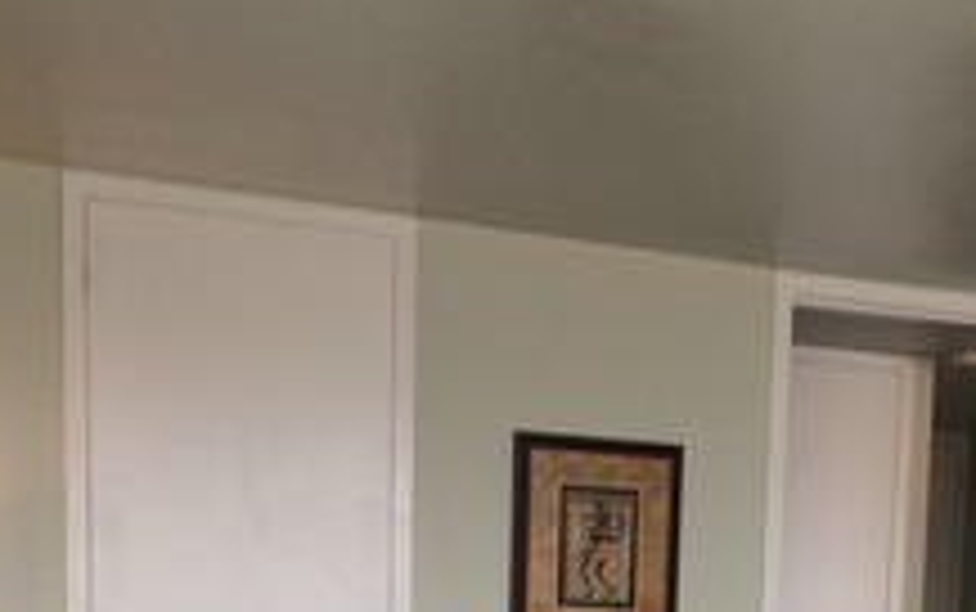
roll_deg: -1.0
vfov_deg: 17.5
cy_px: 886
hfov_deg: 29.6
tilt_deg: -11.7
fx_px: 1810
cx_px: 765
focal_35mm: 68
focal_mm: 4.15
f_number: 2.2
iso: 40
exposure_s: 1/60
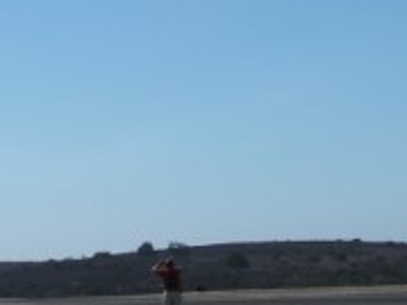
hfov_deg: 14.7
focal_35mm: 129
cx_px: -109
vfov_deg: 11.4
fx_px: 1516
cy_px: 66
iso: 50
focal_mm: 6
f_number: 4.8
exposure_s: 1/800
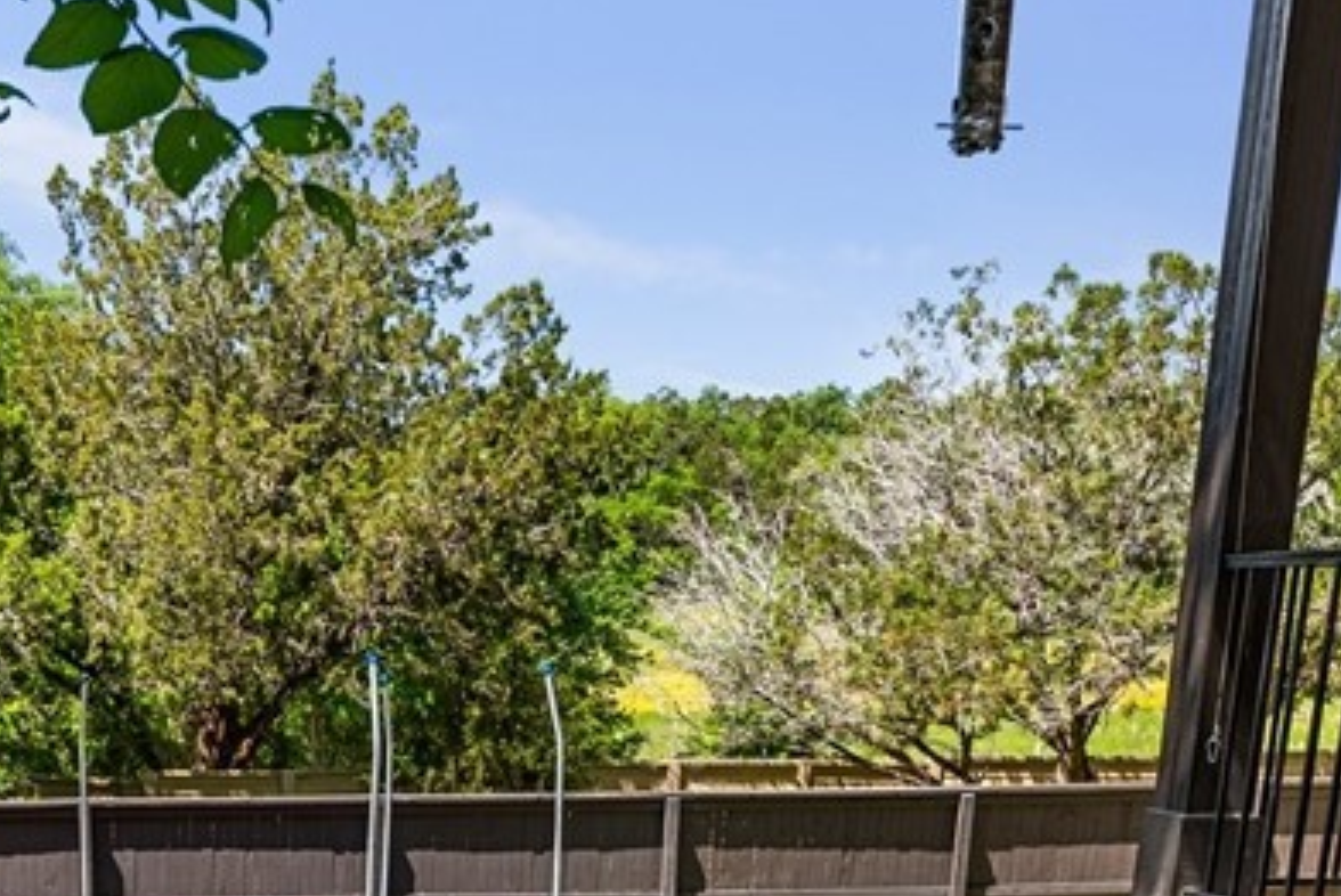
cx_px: 221
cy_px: 1088
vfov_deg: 25.6
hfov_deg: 39.8
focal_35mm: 47
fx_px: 1752
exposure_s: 1/13
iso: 100
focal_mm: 17
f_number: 8
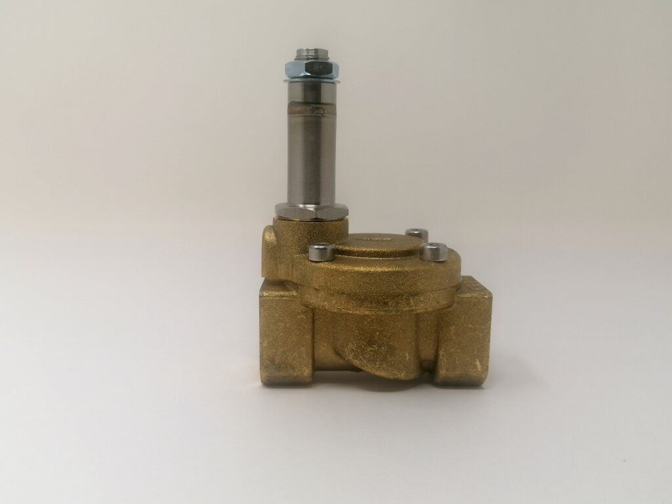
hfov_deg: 56.8
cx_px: 336
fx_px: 621
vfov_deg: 44.2
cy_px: 252
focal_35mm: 32
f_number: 1.8
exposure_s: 1/114
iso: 50
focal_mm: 4.75
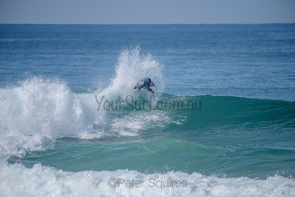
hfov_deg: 4.1
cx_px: 148
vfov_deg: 2.8
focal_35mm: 500
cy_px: 98
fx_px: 4098
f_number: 5.6
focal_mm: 500
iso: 160
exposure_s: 1/2000
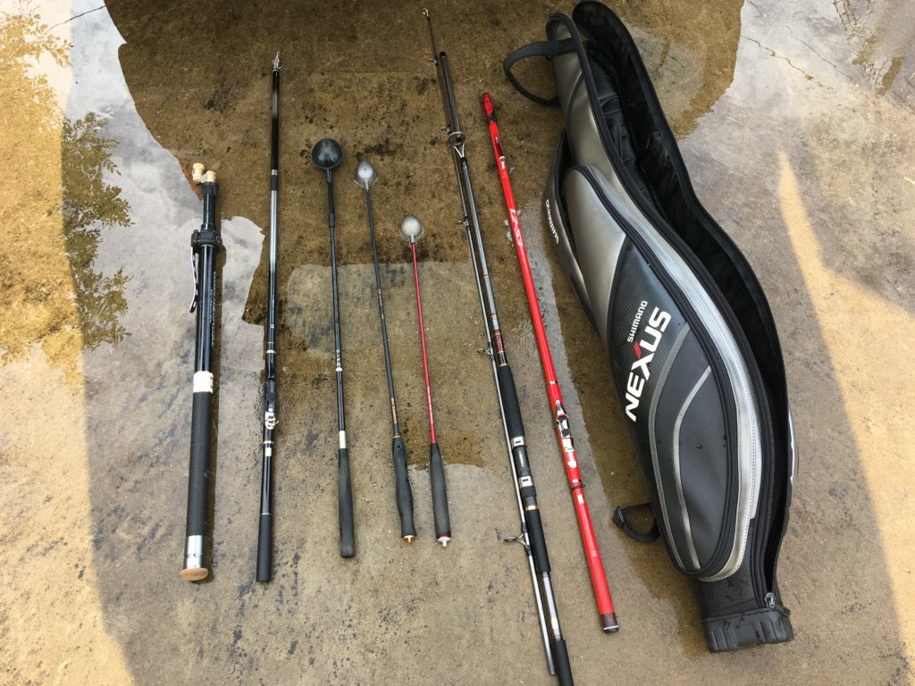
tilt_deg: -64.9
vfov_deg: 48.2
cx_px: 458
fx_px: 767
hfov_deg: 61.7
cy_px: 343
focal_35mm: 29
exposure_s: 1/239
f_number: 2.2
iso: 25
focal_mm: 4.15
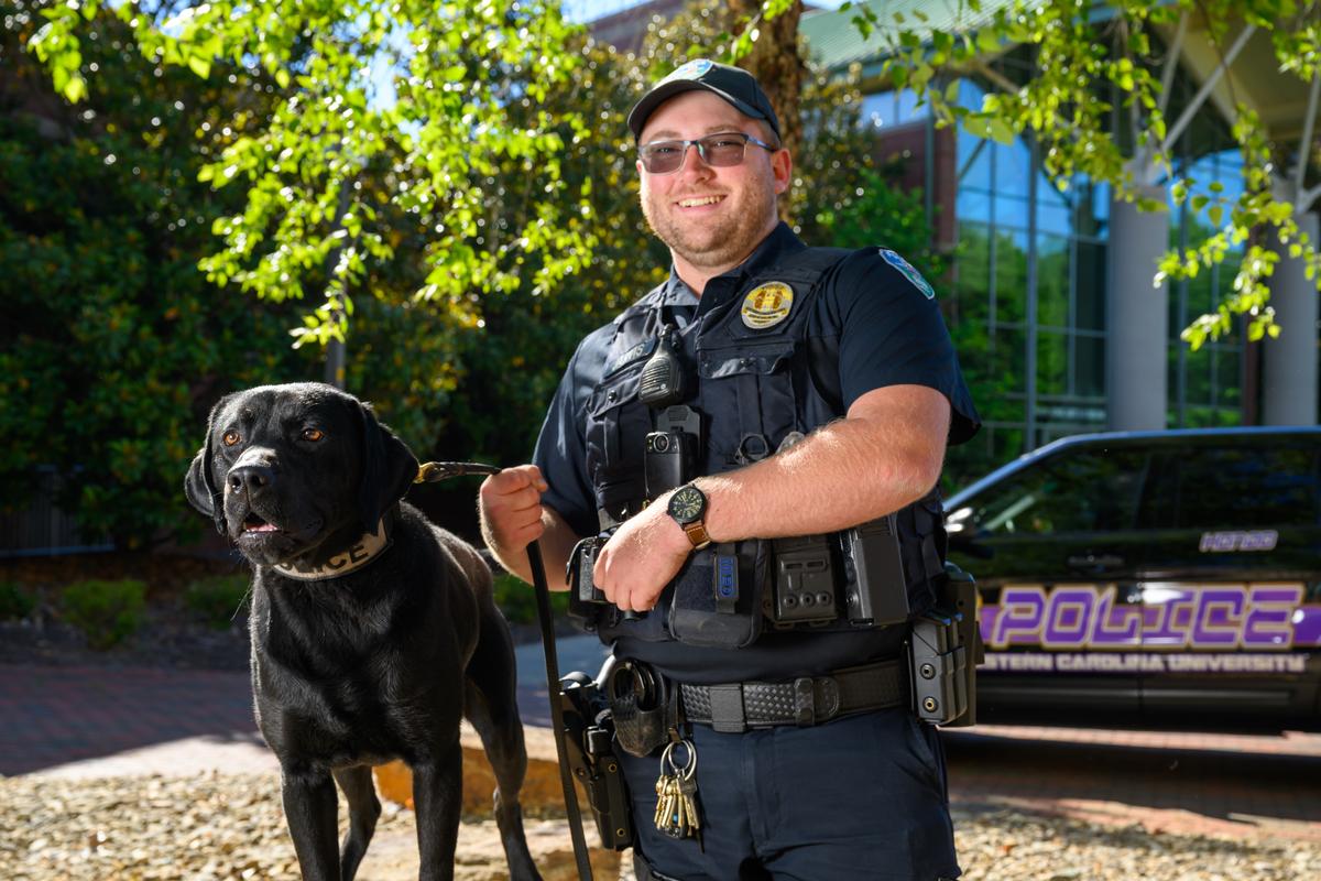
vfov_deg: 29.9
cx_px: 660
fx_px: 1651
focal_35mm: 45
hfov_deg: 43.6
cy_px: 440
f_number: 6.3
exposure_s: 1/200
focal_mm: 45
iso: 125
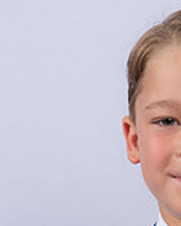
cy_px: 260
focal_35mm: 250
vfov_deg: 7.7
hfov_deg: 6.2
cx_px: 213
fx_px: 1672
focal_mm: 65
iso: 250
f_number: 8
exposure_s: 1/160
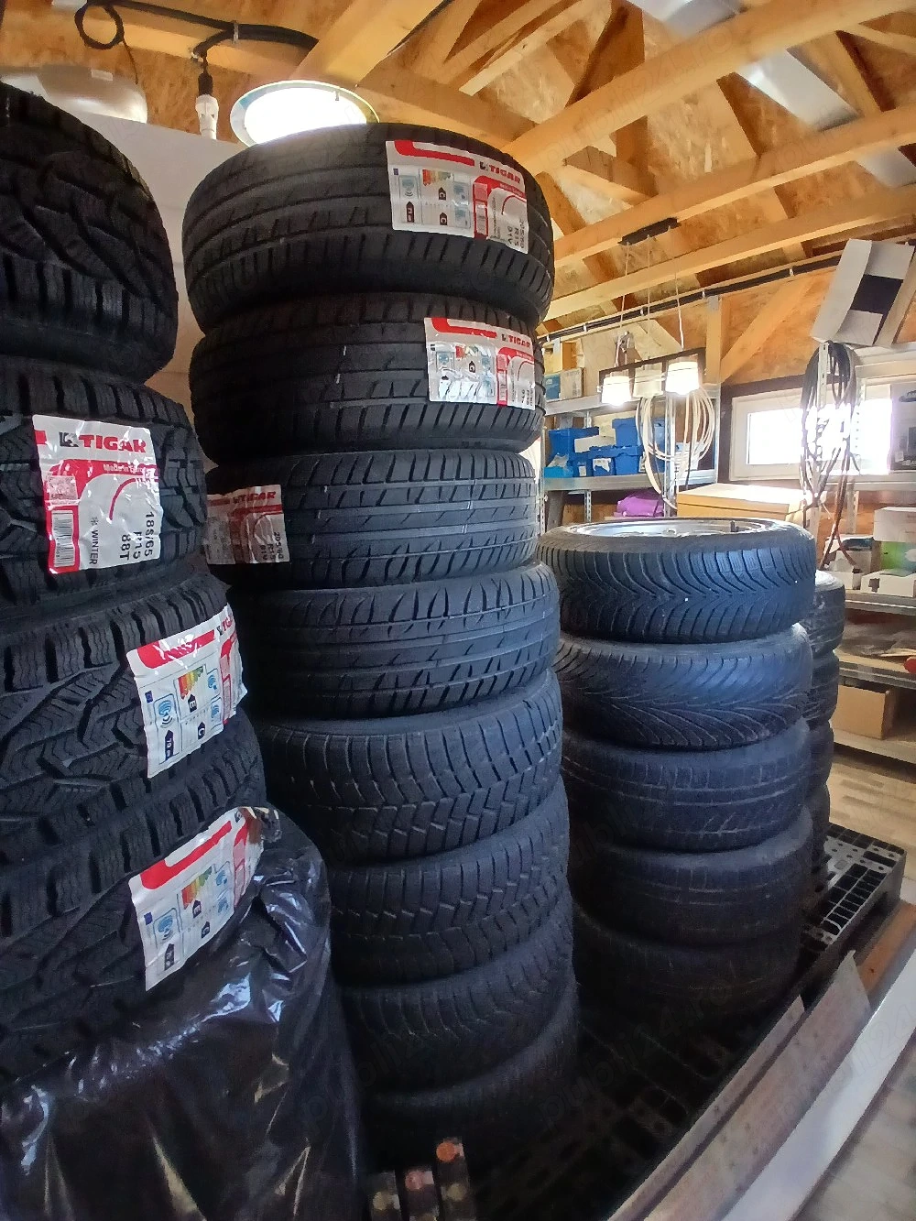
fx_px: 600
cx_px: 458
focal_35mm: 17
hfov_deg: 74.7
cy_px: 610
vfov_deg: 91.0
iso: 320
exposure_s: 1/33.3
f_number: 2.2
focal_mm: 1.4
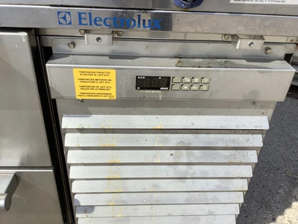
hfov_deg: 58.4
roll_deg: -3.8
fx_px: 267
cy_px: 112
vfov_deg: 45.4
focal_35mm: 31
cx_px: 149
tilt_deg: -33.9
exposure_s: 1/849
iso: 25
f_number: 2.4
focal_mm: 3.3
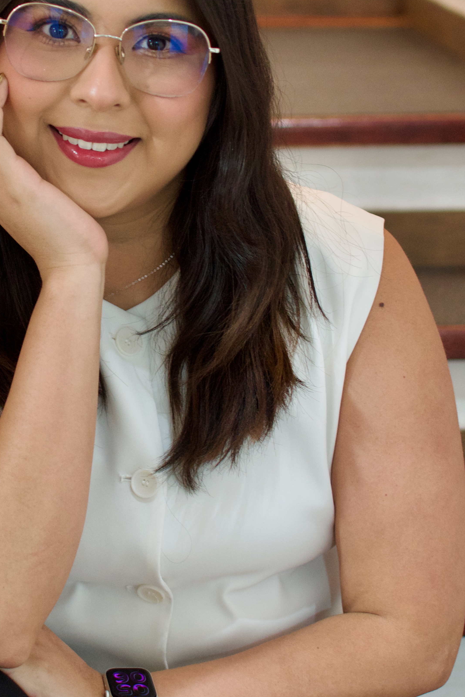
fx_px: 1897
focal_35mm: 98
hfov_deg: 13.9
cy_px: 270
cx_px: 115
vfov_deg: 20.8
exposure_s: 1/60
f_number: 2.2
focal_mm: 35
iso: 800
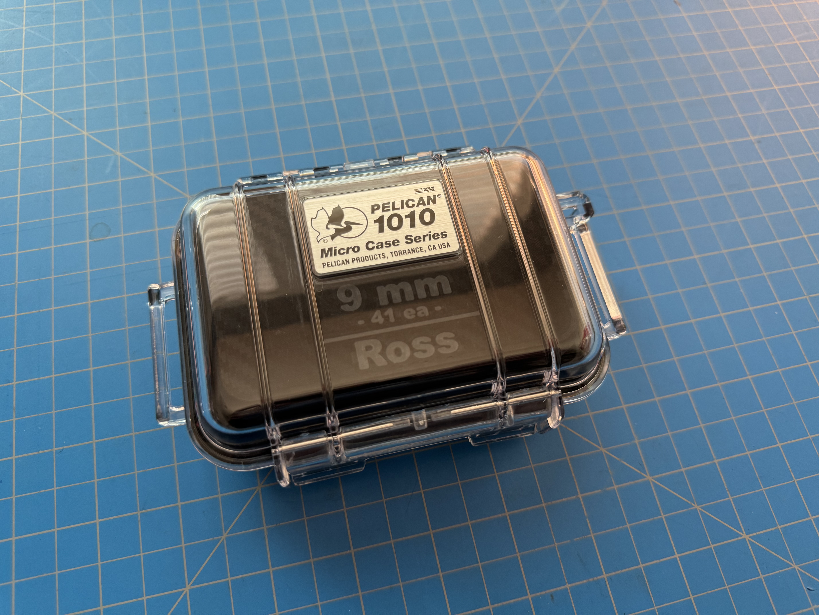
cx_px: 410
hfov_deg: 71.6
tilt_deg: -67.1
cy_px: 308
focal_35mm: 24
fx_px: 568
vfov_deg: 56.8
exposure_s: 1/60
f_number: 1.78
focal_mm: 6.76
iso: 320
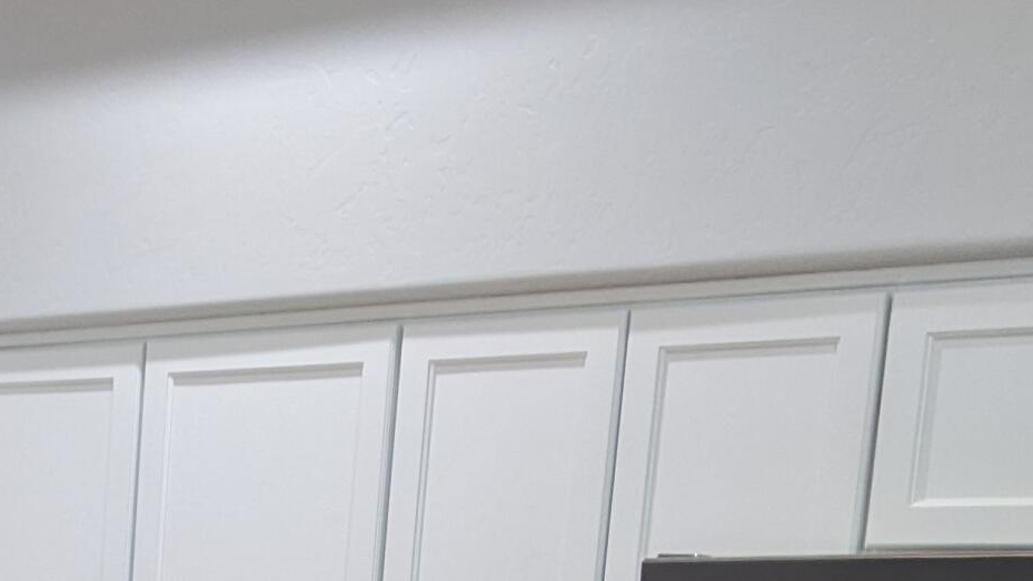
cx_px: -126
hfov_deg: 21.2
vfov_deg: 11.3
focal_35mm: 95
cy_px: 1220
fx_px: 2603
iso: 147
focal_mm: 4.44
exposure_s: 1/40
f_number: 1.8
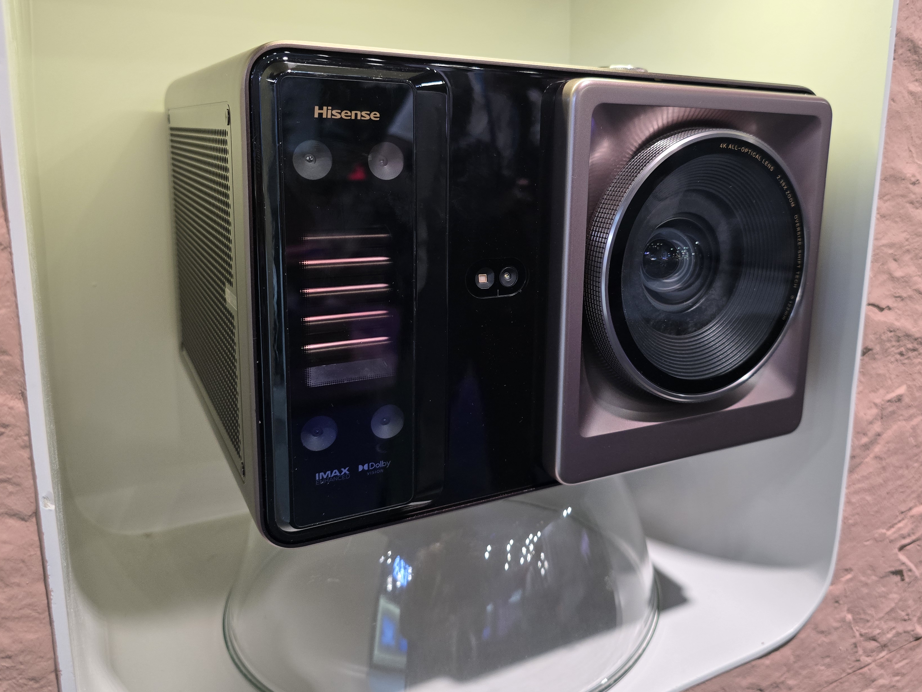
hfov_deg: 63.1
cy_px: 290
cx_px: 535
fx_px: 746
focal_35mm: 28
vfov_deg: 49.5
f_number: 1.7
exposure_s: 1/120
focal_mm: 6.3
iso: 250
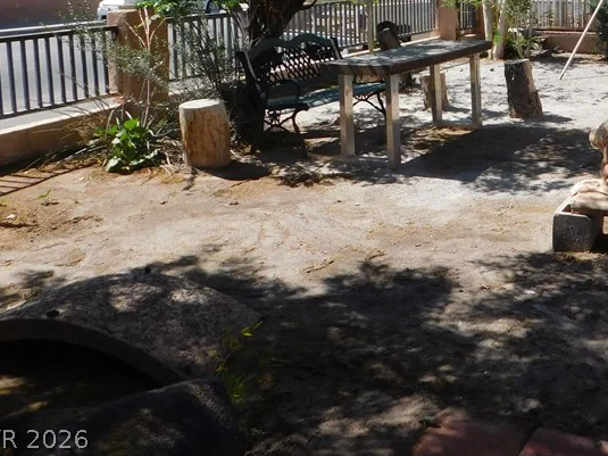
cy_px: 22
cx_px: 547
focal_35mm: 44
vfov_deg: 30.9
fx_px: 773
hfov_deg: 39.8
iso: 125
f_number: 3
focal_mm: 4
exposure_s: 1/1250
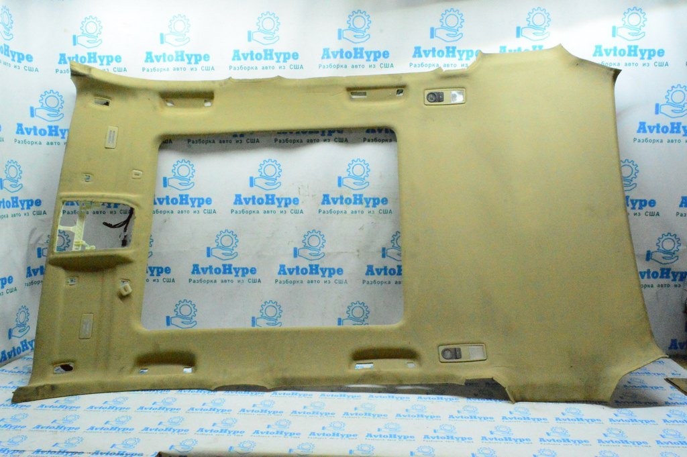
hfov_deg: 67.4
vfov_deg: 47.9
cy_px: 228
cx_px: 344
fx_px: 515
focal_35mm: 27
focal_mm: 18
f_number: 22
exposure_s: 1/60
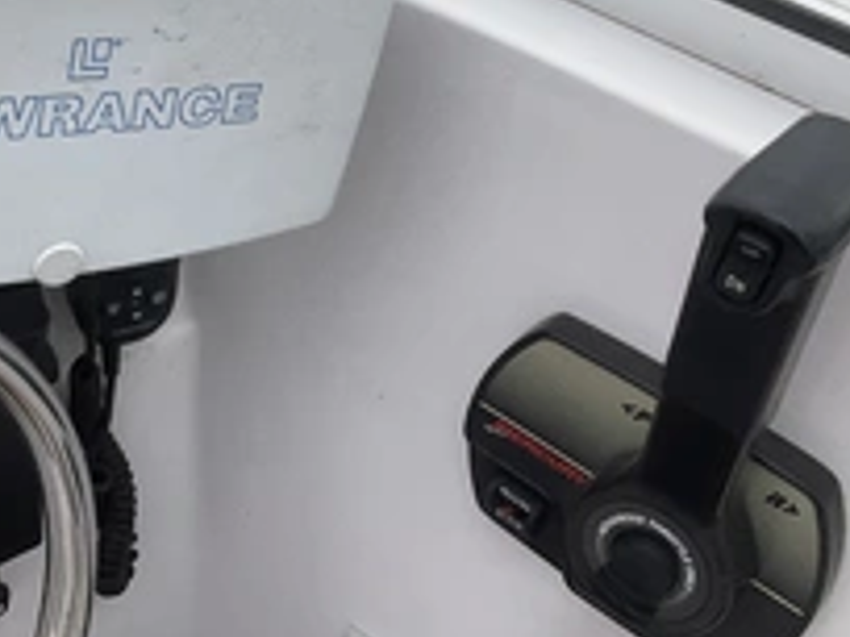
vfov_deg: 25.3
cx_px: 267
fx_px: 1400
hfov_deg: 33.4
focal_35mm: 57
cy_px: 154
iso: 25
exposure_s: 1/1250
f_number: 1.8
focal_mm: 3
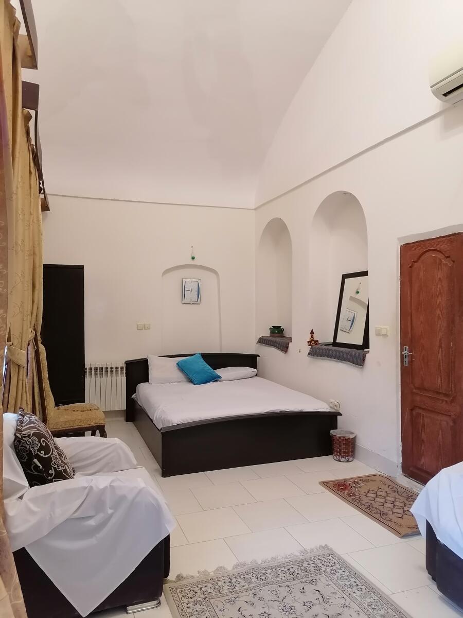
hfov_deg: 51.4
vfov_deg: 65.3
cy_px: 309
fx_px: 482
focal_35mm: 27
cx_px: 232
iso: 320
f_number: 1.8
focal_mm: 5.3
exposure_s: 1/25
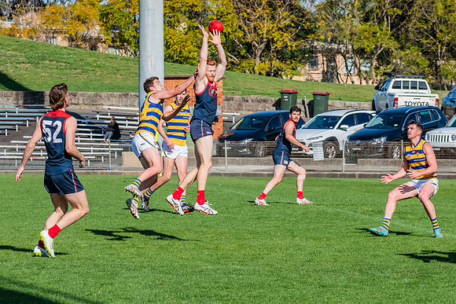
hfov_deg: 8.5
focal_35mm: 242
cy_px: 136
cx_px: 203
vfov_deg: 5.7
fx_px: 3067
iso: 800
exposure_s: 1/1600
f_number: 11
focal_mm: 170
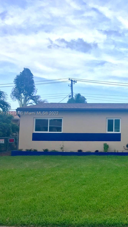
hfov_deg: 26.2
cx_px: 150
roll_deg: -0.5
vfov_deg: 49.4
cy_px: 114
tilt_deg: +5.0
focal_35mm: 41
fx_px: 247
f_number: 1.8
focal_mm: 3.99
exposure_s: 1/647
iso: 20
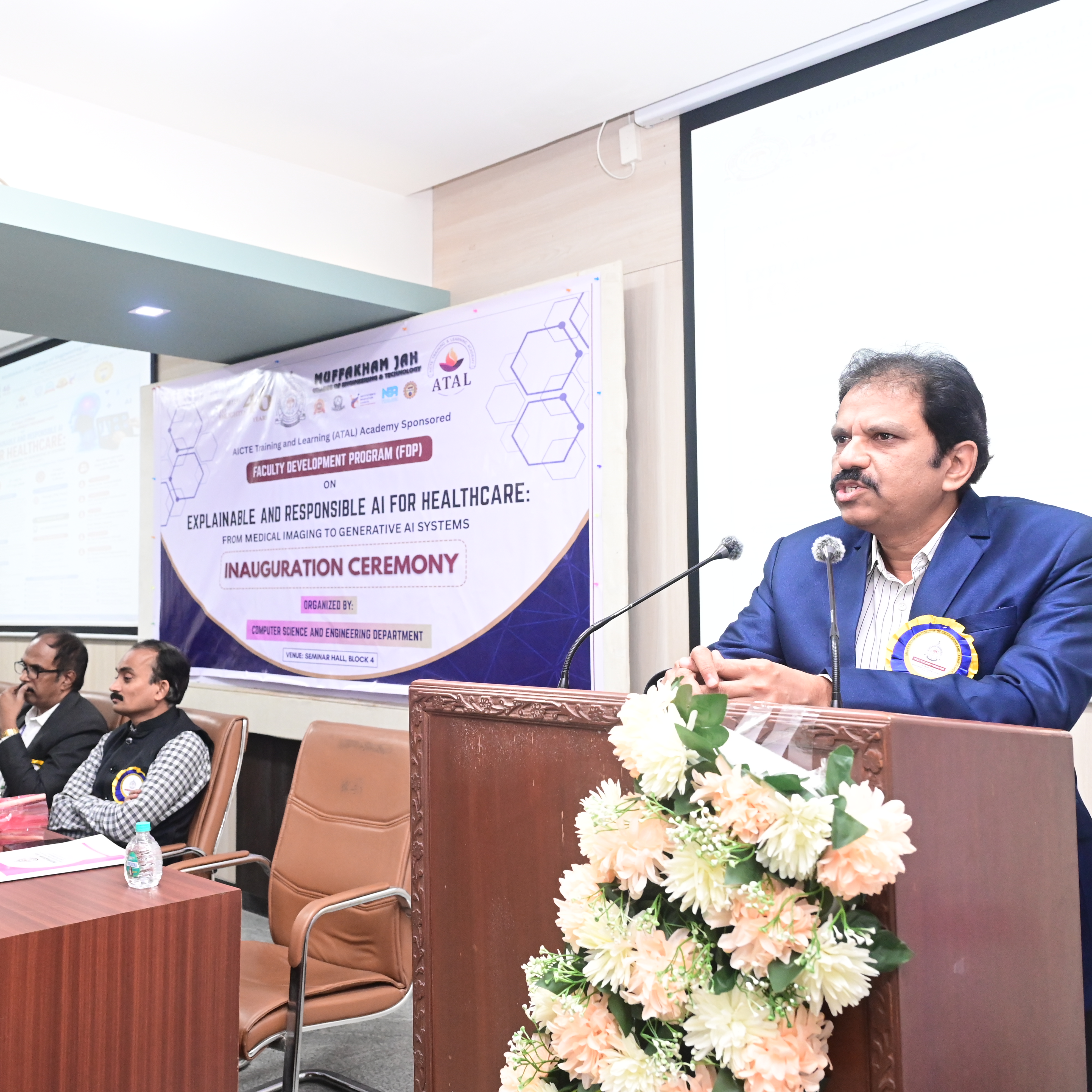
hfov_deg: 51.8
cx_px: 389
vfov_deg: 52.5
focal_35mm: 31
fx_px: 1106
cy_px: 540
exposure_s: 1/125
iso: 5000
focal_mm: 24
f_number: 5.6
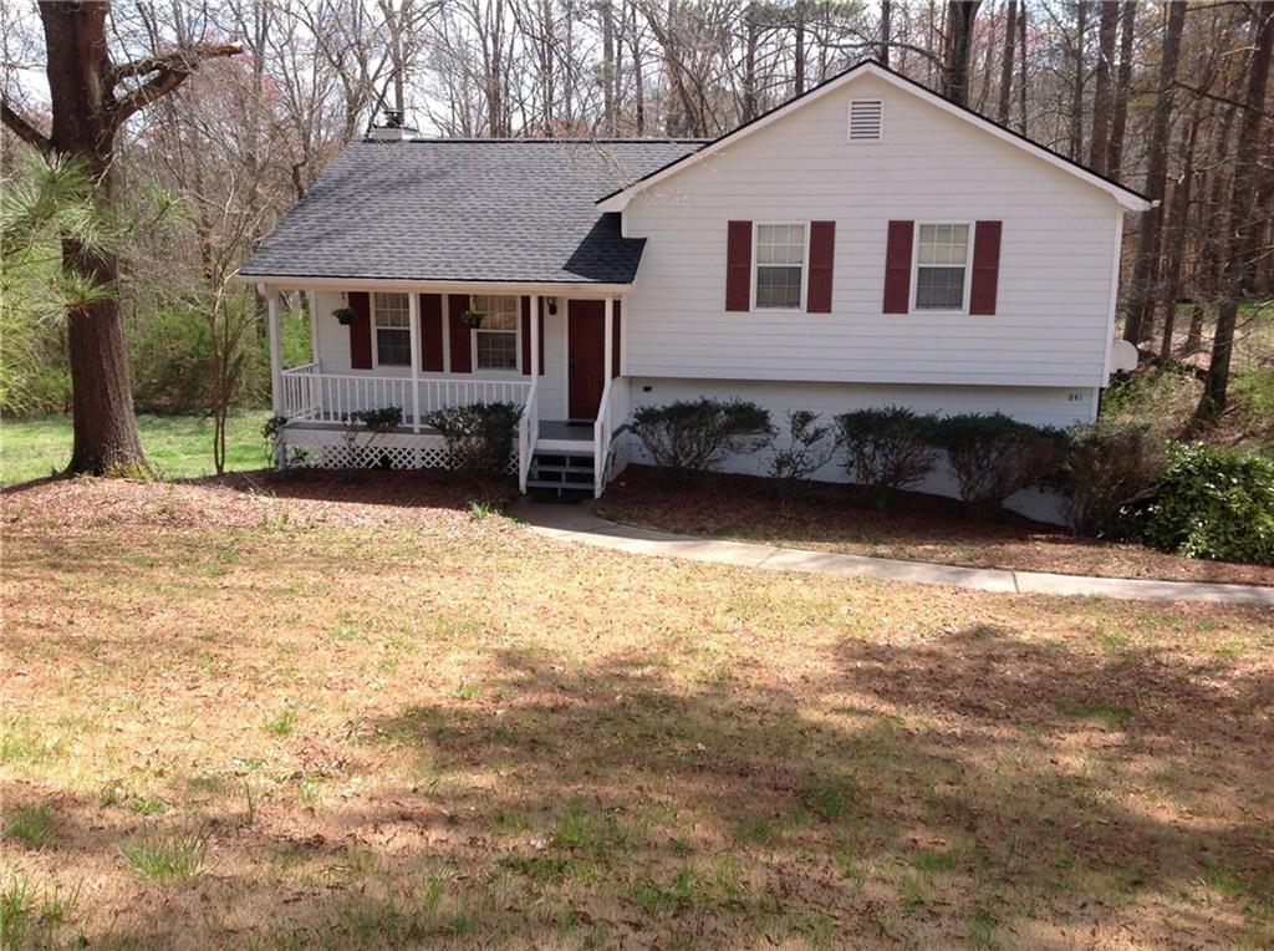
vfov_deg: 40.6
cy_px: 476
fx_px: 1286
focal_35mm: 35
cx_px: 637
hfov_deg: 52.7
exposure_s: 1/630
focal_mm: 4.28
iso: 50
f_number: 2.4
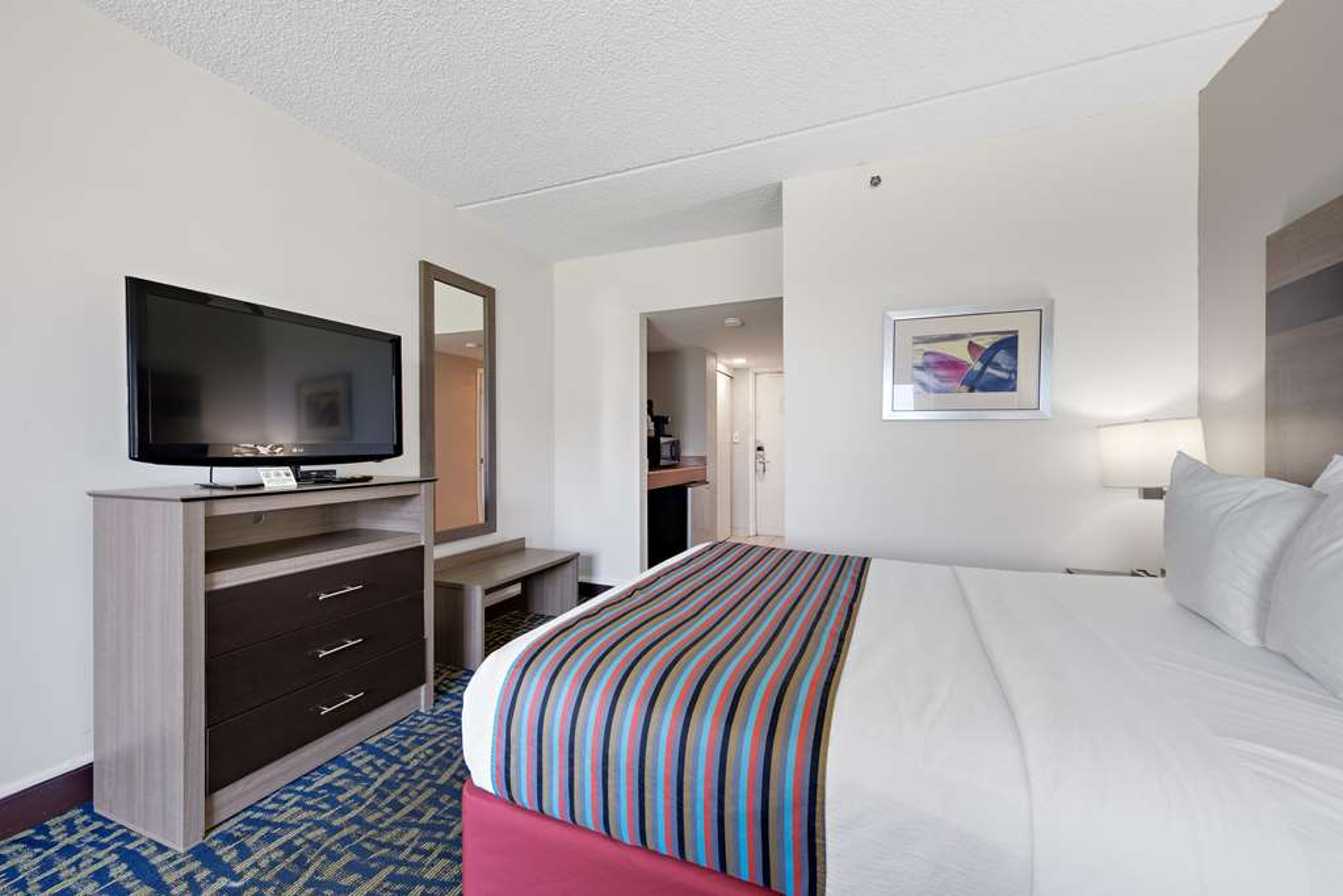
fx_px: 522
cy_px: 448
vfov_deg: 81.2
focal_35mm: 14
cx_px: 672
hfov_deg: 104.3
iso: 250
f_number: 8
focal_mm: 14
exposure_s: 1/2.5
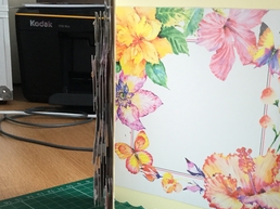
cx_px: 168
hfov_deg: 35.4
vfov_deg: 26.8
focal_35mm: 54
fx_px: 436
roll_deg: -3.0
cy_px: 141
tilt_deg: -16.1
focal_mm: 3.3
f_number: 2.4
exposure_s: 1/33
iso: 40
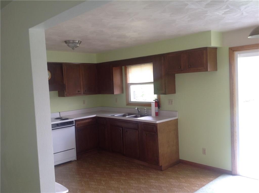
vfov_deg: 40.6
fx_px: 261
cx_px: 130
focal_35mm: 35
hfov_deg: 52.7
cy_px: 96
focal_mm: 4.28
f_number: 2.4
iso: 50
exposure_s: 1/30
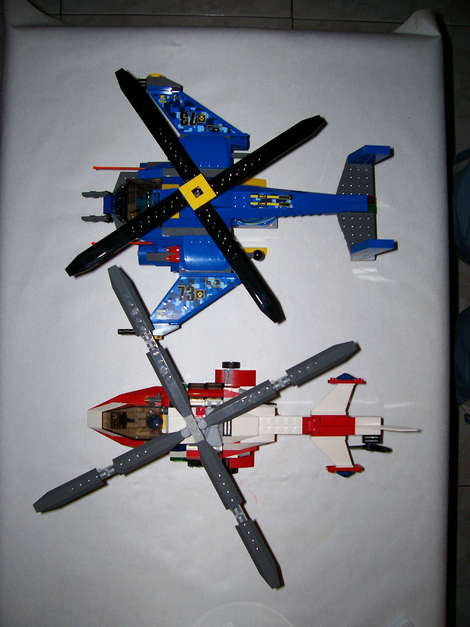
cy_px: 314
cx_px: 235
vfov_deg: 54.0
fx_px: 616
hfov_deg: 41.8
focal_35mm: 34
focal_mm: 5.6
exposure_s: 1/64
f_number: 2.7
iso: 80
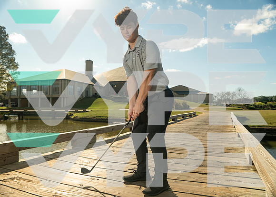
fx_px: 197
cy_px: 98
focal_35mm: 25
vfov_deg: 53.1
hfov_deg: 70.0
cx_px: 138
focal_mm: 24
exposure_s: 1/200
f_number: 5.6
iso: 500
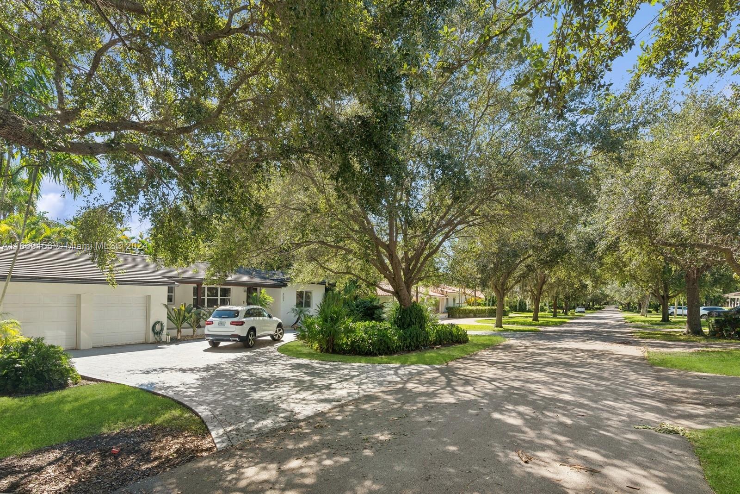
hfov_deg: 93.3
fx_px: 349
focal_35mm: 17
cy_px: 247
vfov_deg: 70.5
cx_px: 370
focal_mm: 17
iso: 200
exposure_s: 1/160
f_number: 8
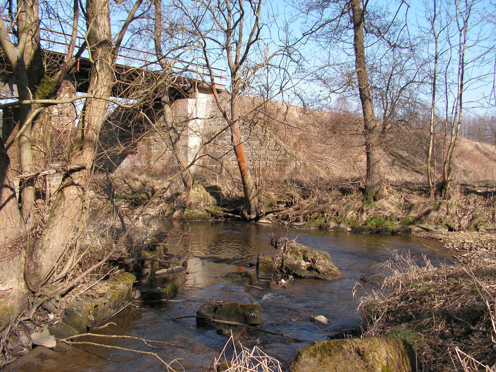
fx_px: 516
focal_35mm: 36
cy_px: 186
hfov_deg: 51.4
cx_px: 248
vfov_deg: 39.7
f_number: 3.2
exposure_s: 1/320
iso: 50
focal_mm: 6
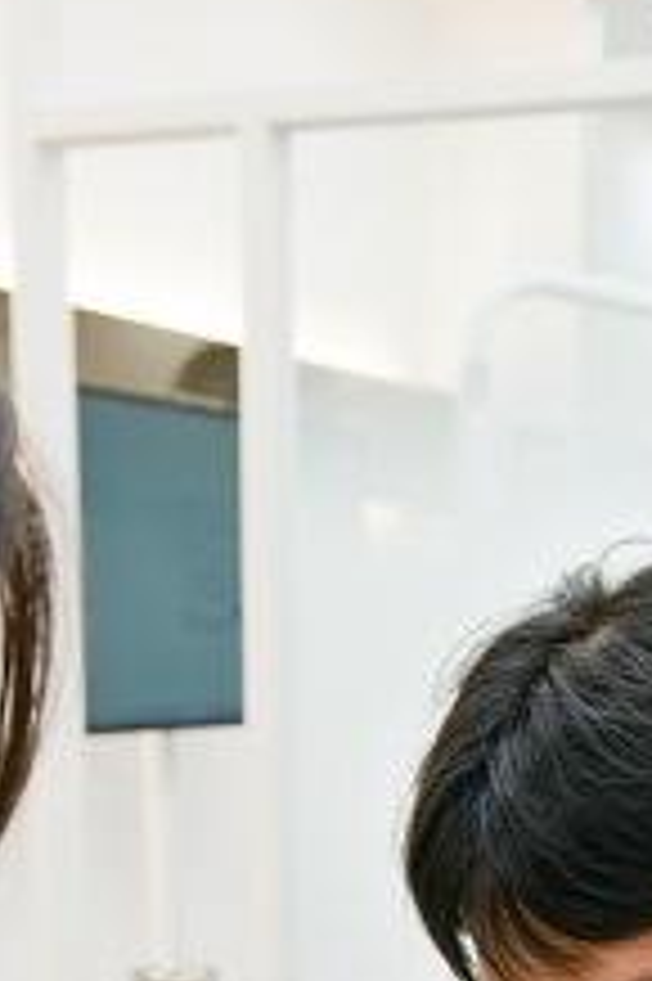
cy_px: 994
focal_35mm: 77
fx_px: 2095
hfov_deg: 17.2
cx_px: 674
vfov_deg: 25.0
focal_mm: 28
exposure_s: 1/125
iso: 400
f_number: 5
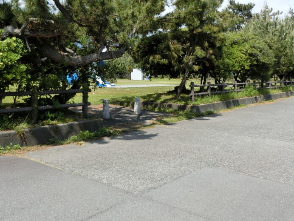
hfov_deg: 50.1
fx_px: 314
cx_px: 142
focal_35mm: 37
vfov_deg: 38.3
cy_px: 79
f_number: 3.5
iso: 80
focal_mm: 4.5
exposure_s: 1/640
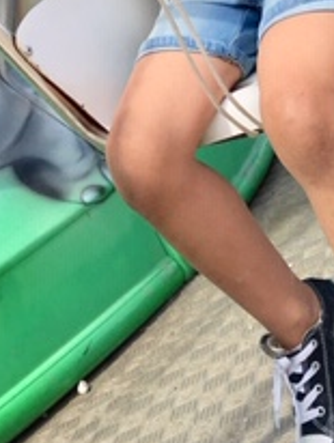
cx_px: 287
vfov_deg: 19.5
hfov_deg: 16.3
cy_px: -178
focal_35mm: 90
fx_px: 1155
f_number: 2.2
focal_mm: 4.15
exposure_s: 1/1099
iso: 25
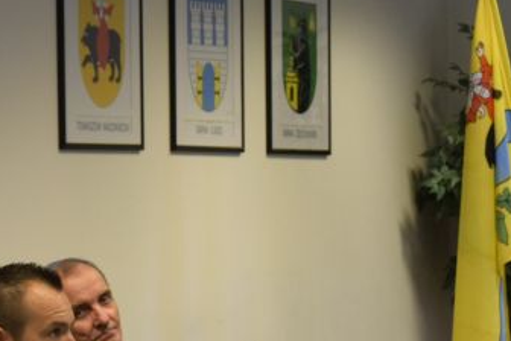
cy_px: 390
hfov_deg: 9.2
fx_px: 3165
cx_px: 239
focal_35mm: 223
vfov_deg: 6.1
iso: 1250
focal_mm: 52
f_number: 5
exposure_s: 1/60
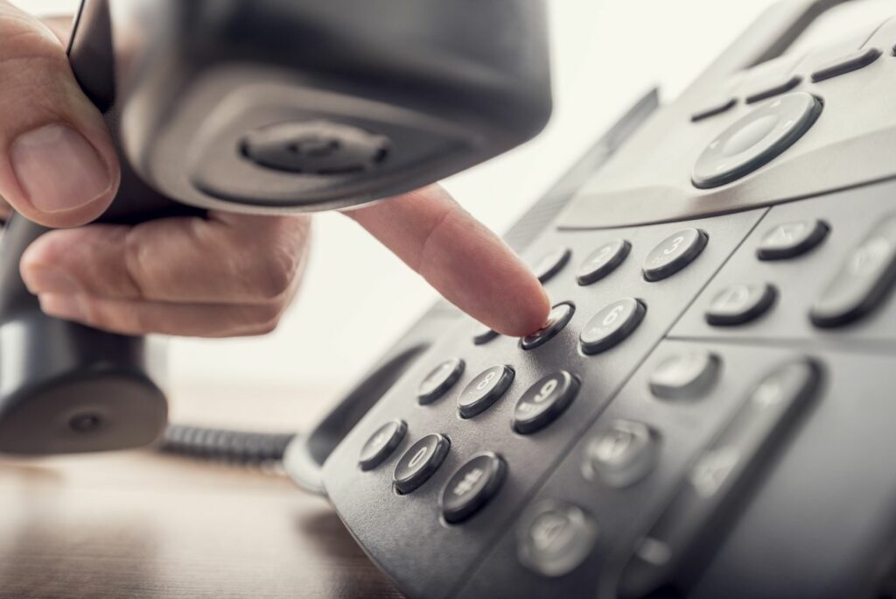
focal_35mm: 35
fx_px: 872
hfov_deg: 54.4
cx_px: 448
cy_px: 300
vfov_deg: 37.9
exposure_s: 1/160
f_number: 5.6
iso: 100
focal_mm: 35
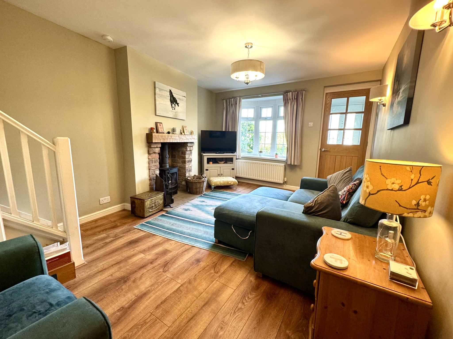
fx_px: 183
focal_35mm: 14
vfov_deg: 85.7
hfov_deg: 102.1
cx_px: 226
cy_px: 170
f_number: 2.2
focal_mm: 2.22
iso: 250
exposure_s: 1/50
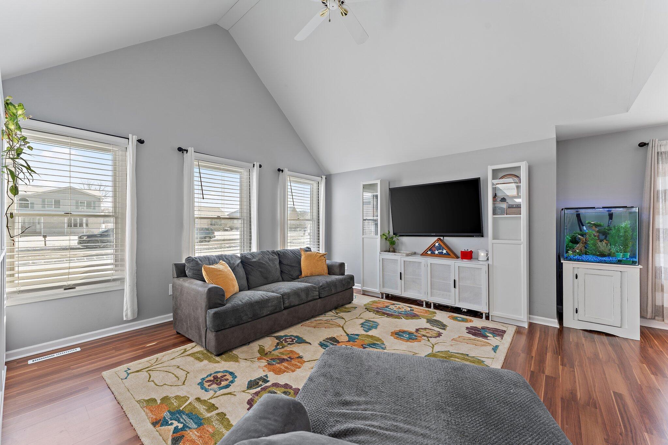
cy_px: 222
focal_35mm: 14
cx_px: 334
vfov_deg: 81.2
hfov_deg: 104.3
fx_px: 260
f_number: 9
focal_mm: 14
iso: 200
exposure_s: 1/10
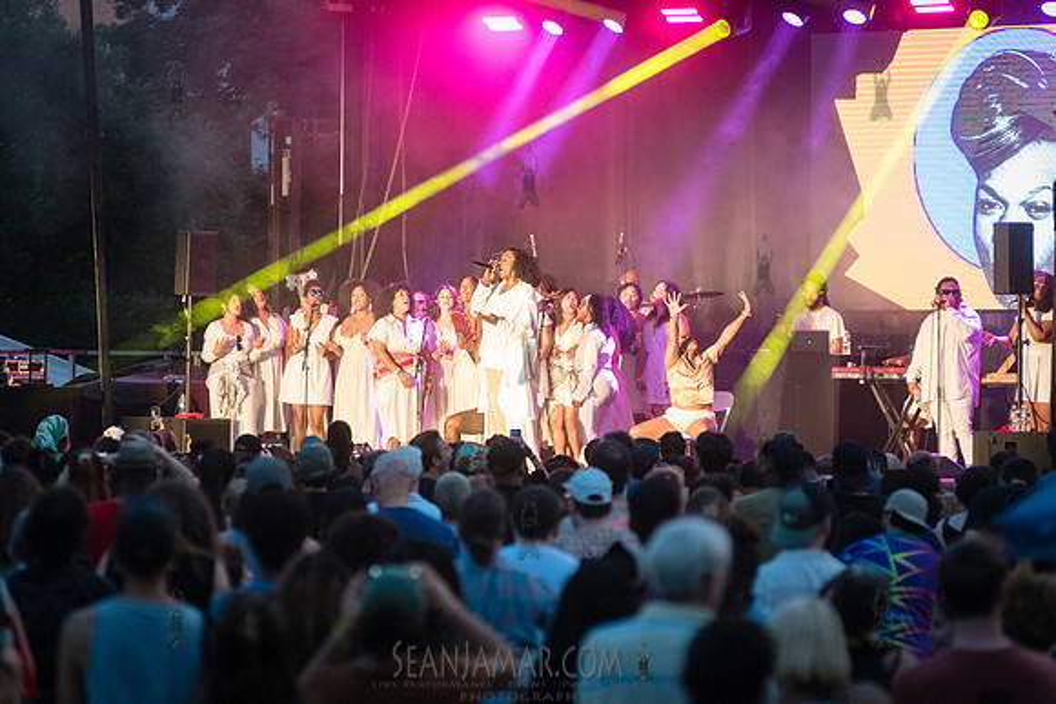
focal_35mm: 206
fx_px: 6035
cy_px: 352
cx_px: 528
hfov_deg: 10.0
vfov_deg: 6.7
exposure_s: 1/500
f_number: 4
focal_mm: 200
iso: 4000
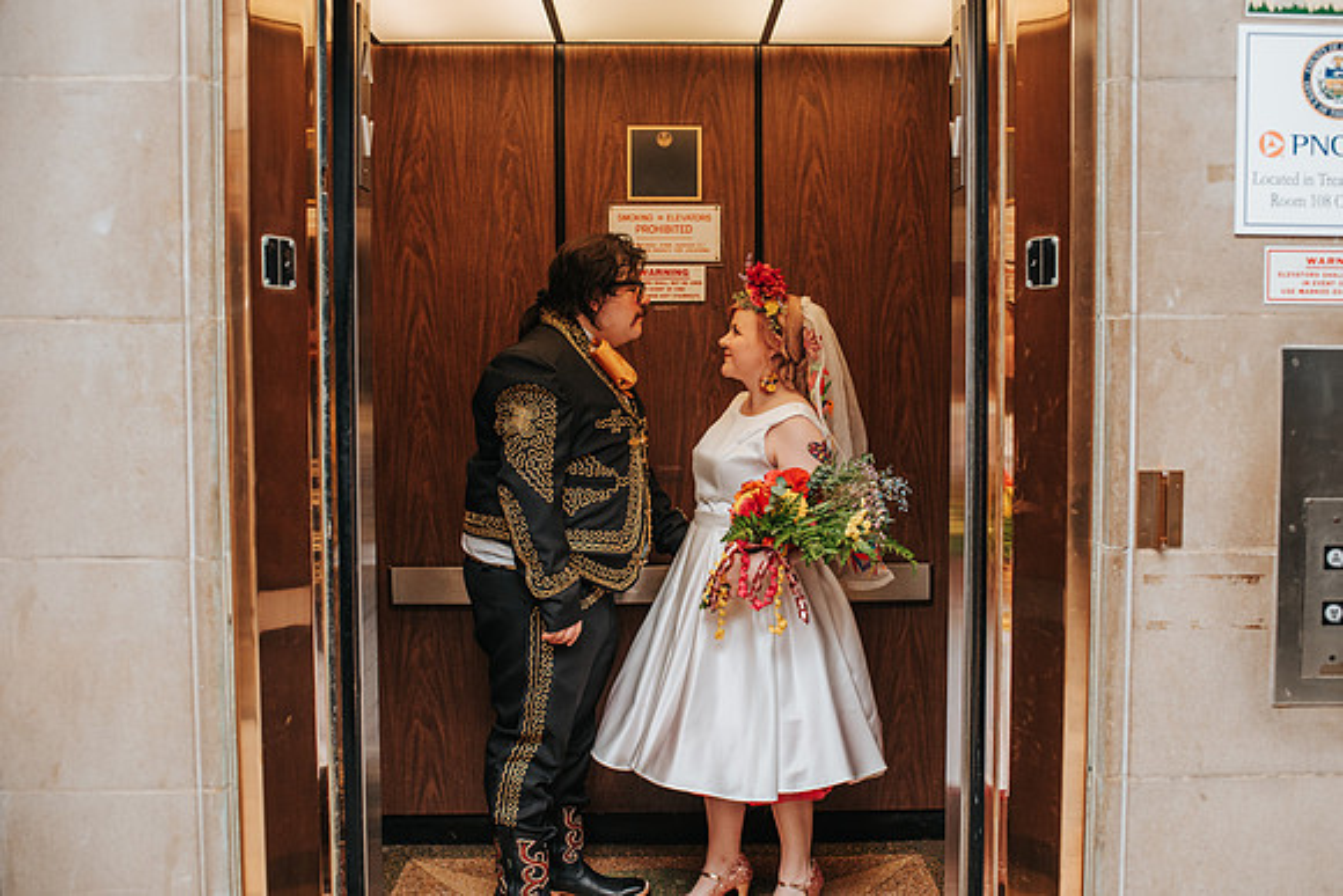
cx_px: 694
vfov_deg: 36.0
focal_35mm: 37
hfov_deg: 51.9
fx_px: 1378
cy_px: 434
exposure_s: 1/200
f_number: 3.5
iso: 1000
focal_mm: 35
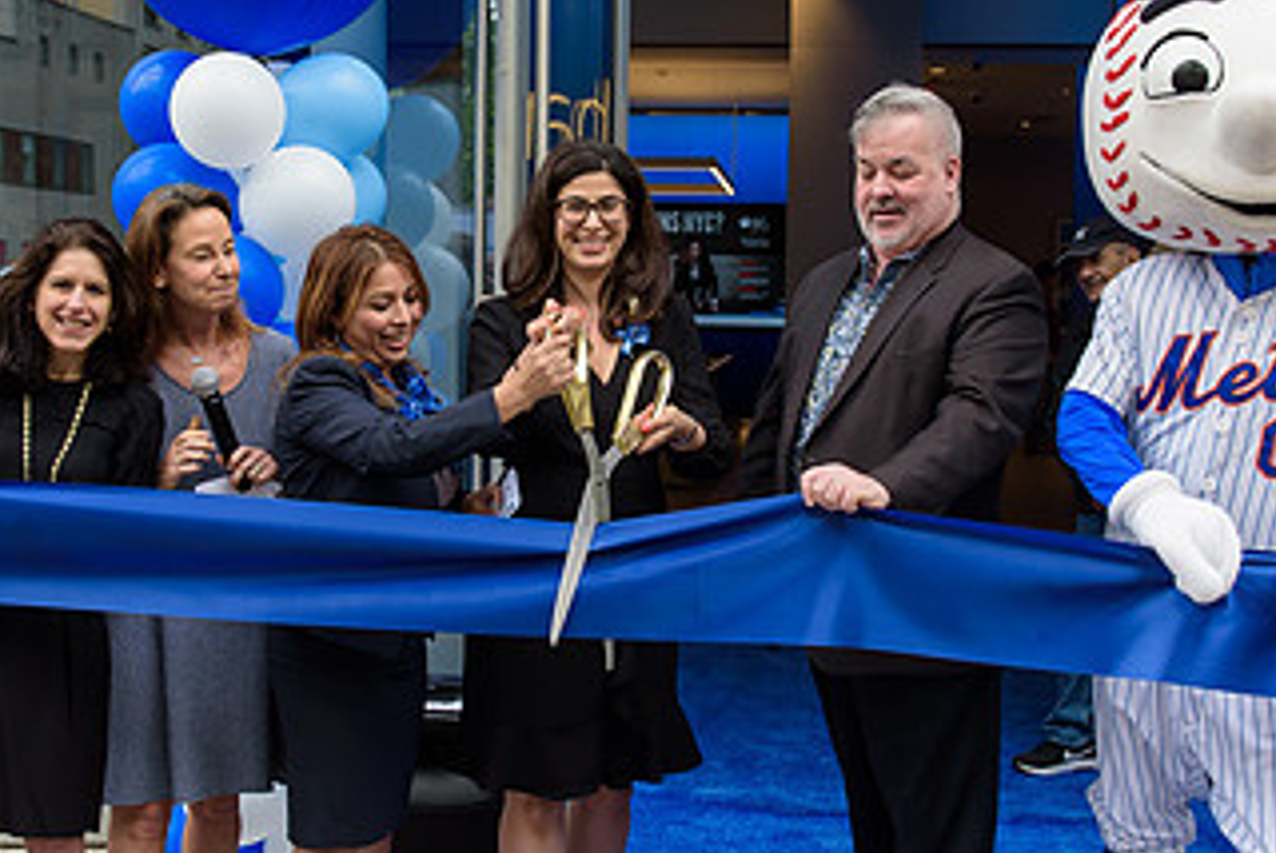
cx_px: 566
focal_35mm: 58
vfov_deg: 23.4
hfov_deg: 34.4
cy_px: 377
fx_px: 2058
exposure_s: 1/250
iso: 200
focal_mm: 32
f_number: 5
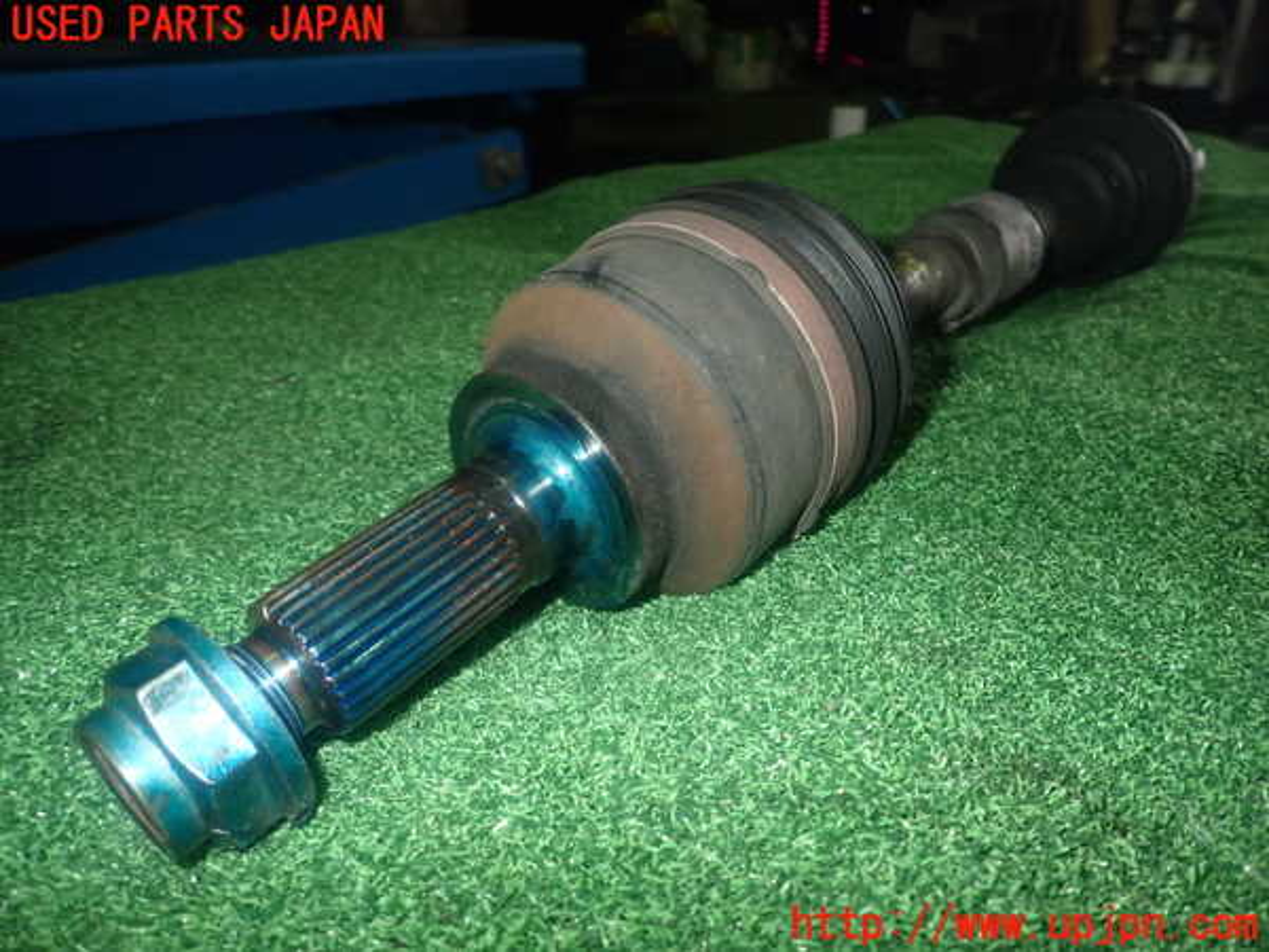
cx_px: 634
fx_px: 916
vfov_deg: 54.9
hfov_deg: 69.4
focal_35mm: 25
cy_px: 476
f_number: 5.6
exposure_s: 1/30
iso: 400
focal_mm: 4.5
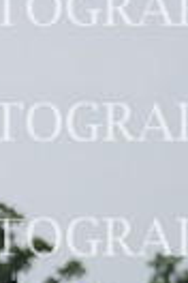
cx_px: -134
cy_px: 525
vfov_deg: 2.9
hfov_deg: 2.0
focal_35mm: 697
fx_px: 5459
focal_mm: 159
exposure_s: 1/8000
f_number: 4
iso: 400
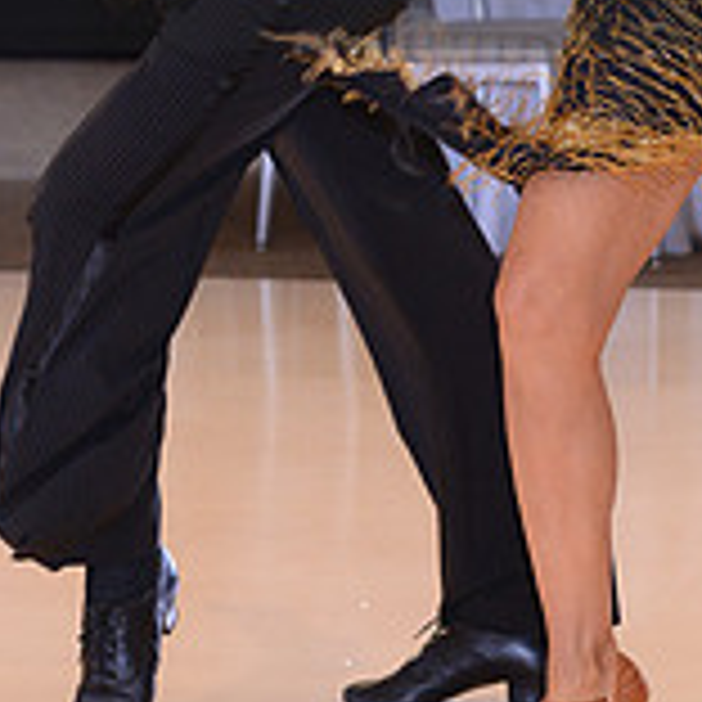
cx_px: 605
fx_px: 8122
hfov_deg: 4.9
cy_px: -99
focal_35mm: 354
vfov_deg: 4.9
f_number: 5.6
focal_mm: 112
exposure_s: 1/250
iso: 1250
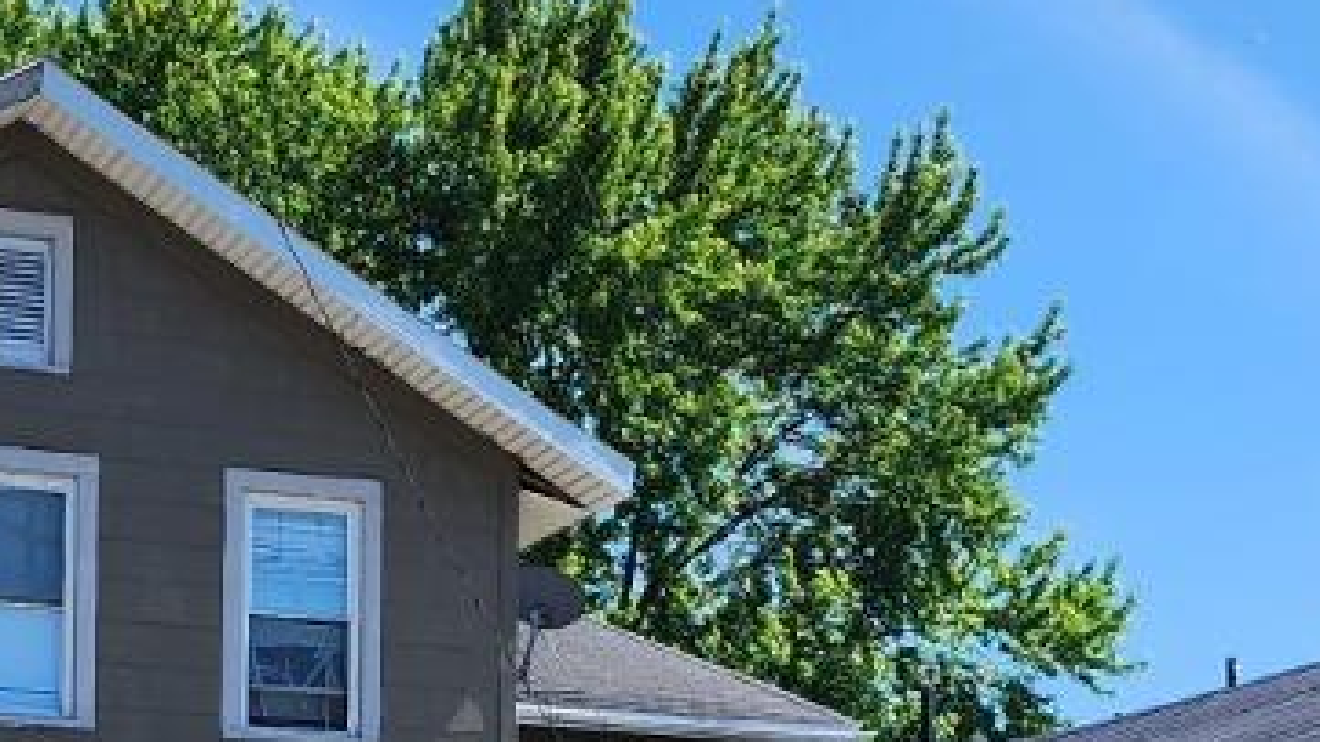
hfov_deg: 20.4
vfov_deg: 11.5
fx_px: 3640
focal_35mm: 104
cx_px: 358
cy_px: 784
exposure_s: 1/947
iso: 12
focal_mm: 6.4
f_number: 1.8
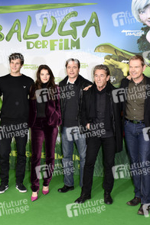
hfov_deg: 25.5
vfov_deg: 37.7
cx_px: 65
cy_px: 113
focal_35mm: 53
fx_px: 331
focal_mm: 23
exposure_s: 1/125
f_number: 5.6
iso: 500
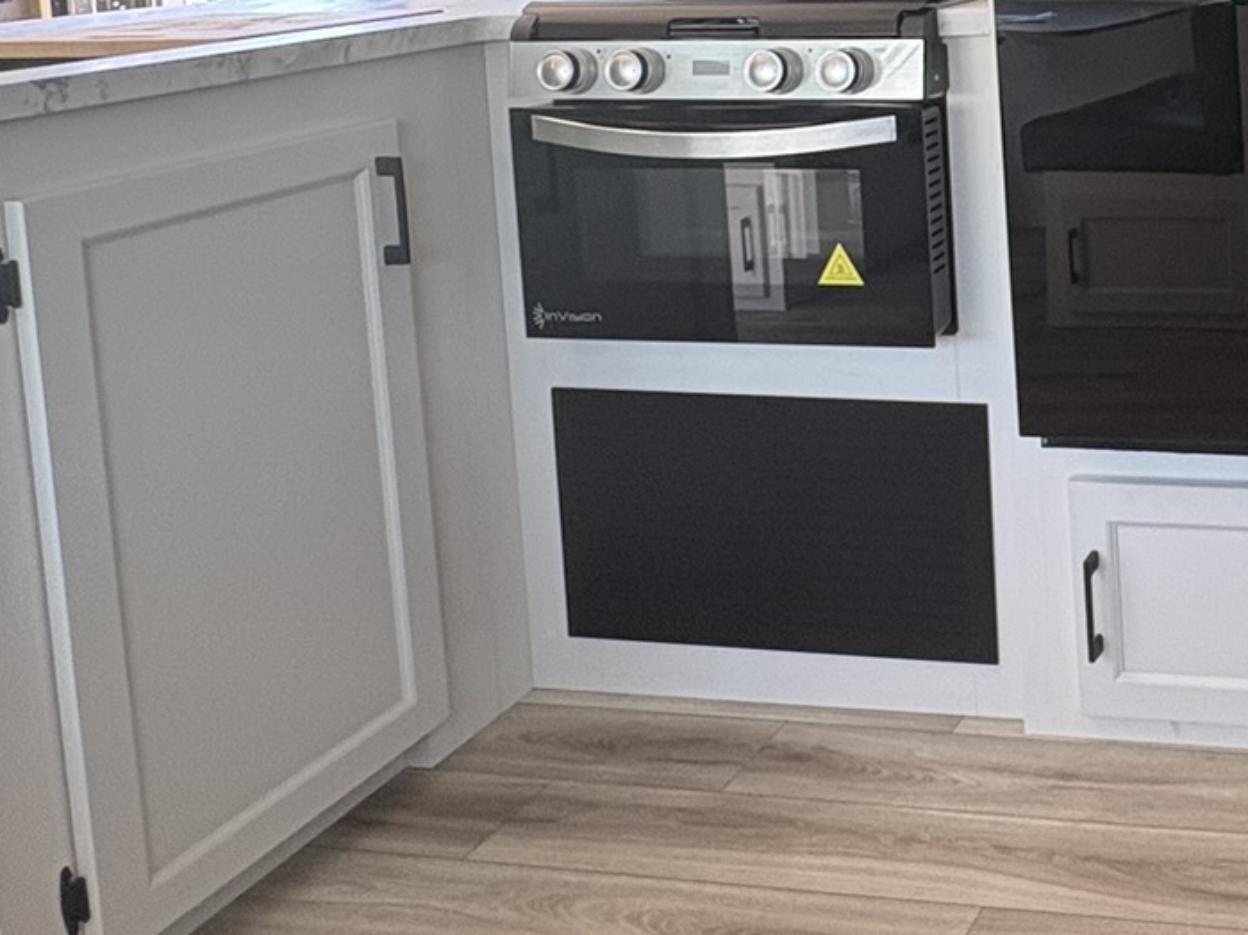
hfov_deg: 38.0
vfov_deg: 32.1
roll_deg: +2.2
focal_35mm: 41
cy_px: -23
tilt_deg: -3.5
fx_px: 1478
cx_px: 1375
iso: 250
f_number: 2.2
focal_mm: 2.22
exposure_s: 1/76
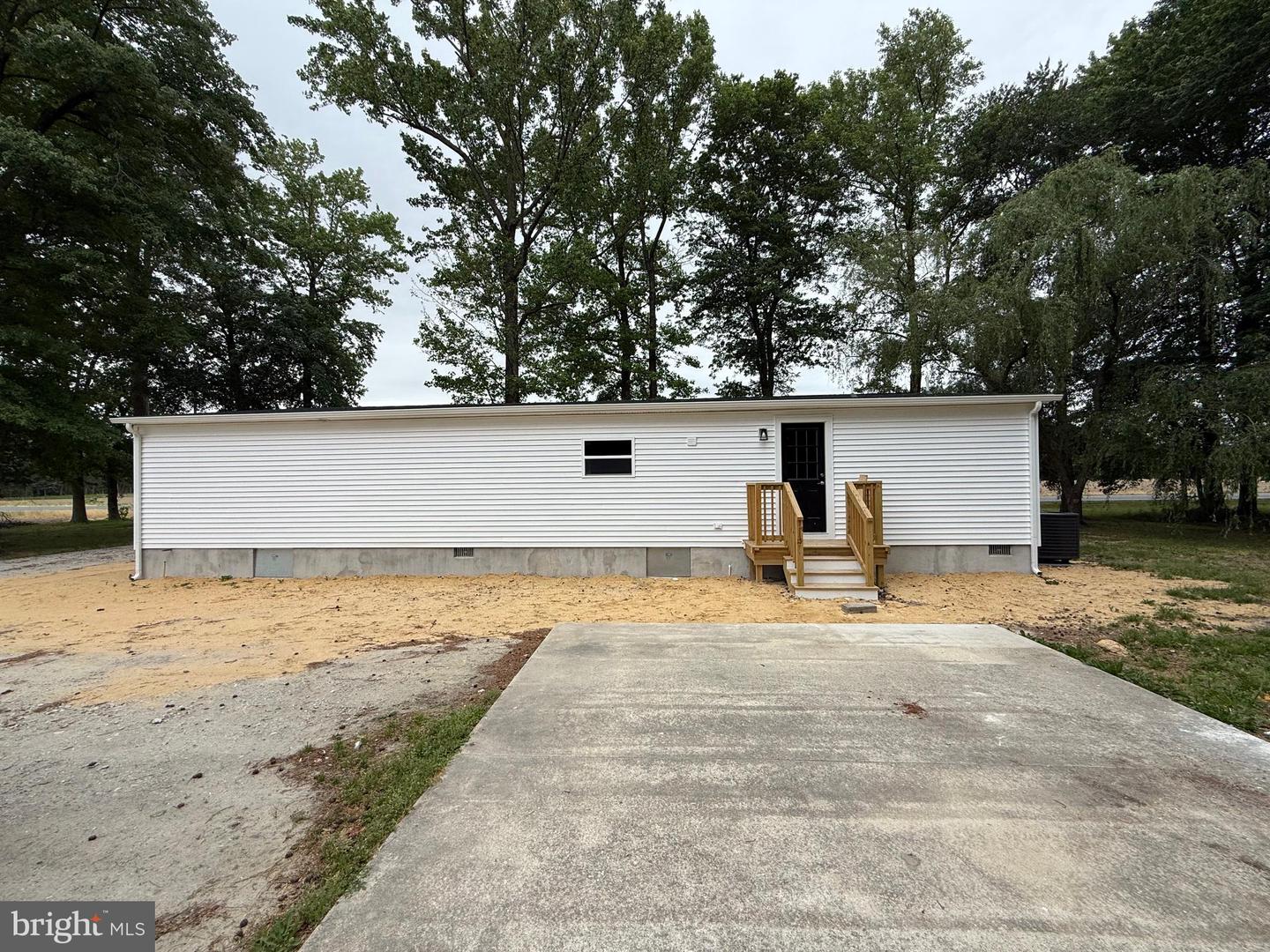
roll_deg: +0.5
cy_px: 476
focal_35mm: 14
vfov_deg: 85.7
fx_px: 514
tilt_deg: +1.1
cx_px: 635
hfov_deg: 102.1
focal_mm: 2.22
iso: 50
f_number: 2.2
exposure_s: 1/448
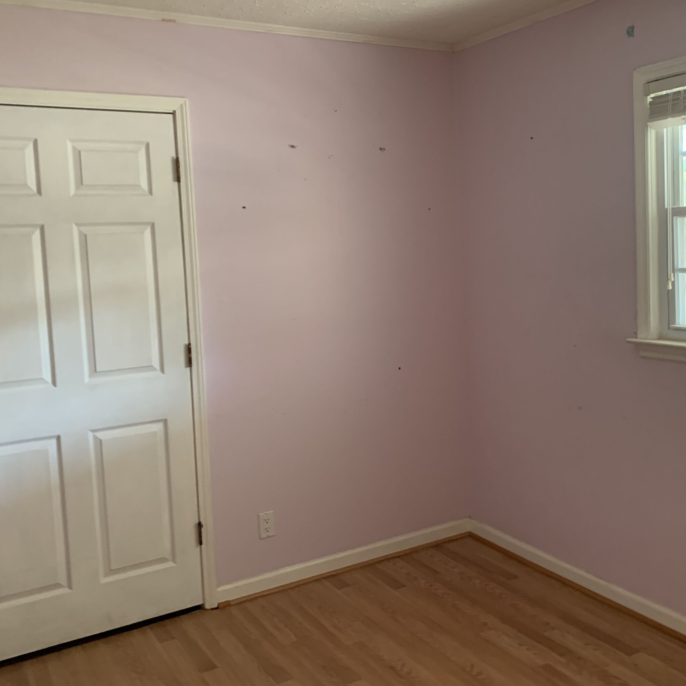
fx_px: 785
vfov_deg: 47.2
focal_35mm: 35
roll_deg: +2.0
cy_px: 328
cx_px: 399
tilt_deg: -4.2
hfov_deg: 47.0
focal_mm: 4.25
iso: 320
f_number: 1.8
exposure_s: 1/60
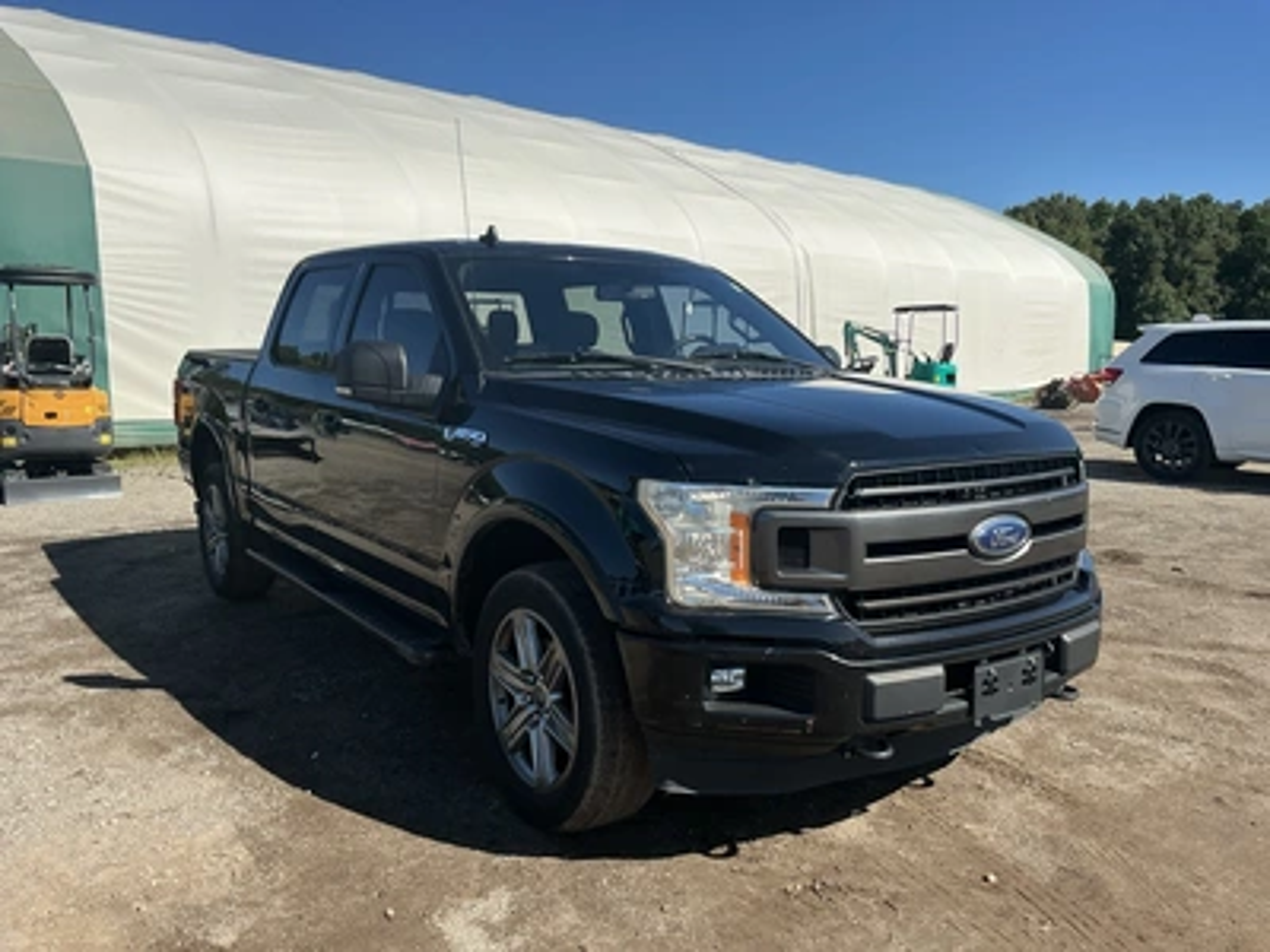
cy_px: 476
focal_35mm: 28
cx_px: 635
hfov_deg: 63.4
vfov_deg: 49.7
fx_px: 1027
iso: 25
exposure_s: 1/2141
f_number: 1.8
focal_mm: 3
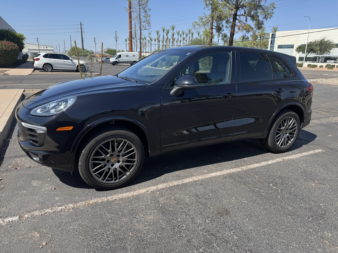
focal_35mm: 24
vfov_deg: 56.8
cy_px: 126
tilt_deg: -15.2
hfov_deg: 71.6
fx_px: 234
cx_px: 169
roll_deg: -1.3
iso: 80
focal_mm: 6.76
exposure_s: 1/2506
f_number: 1.78
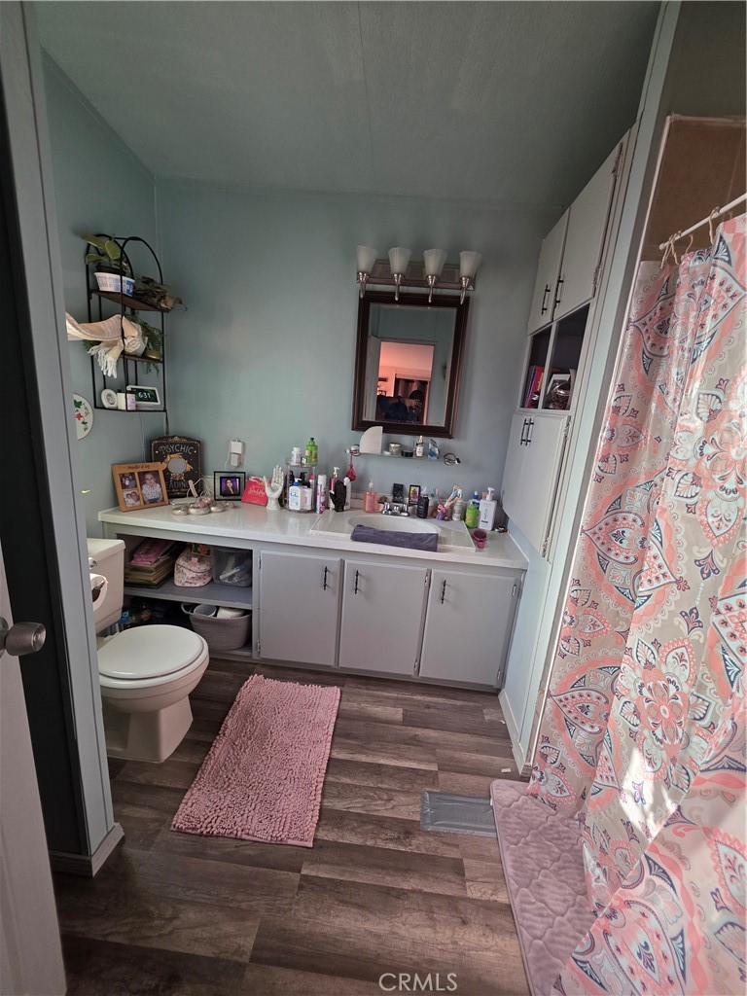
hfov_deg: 89.9
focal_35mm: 13
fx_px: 374
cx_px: 374
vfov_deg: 106.2
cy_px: 498
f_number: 1.9
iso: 125
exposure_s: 1/120
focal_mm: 2.2
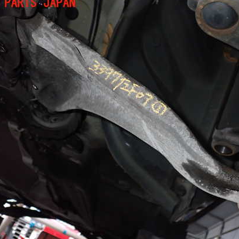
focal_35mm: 39
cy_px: 128
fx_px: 305
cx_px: 145
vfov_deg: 42.8
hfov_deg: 42.6
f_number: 6.3
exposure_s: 1/30
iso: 500
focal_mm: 5.4
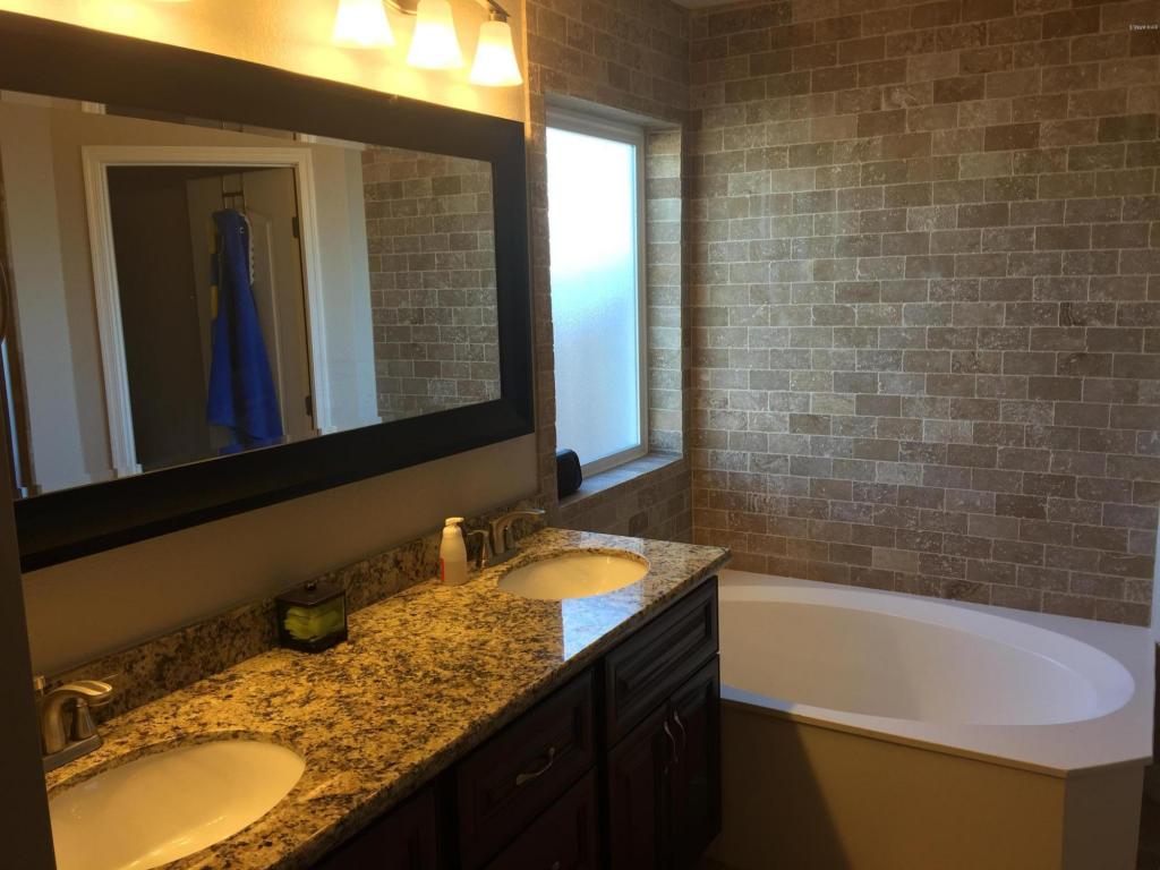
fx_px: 972
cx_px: 580
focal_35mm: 29
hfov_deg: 61.7
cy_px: 435
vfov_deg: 48.2
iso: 40
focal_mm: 4.15
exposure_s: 1/40
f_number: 2.2
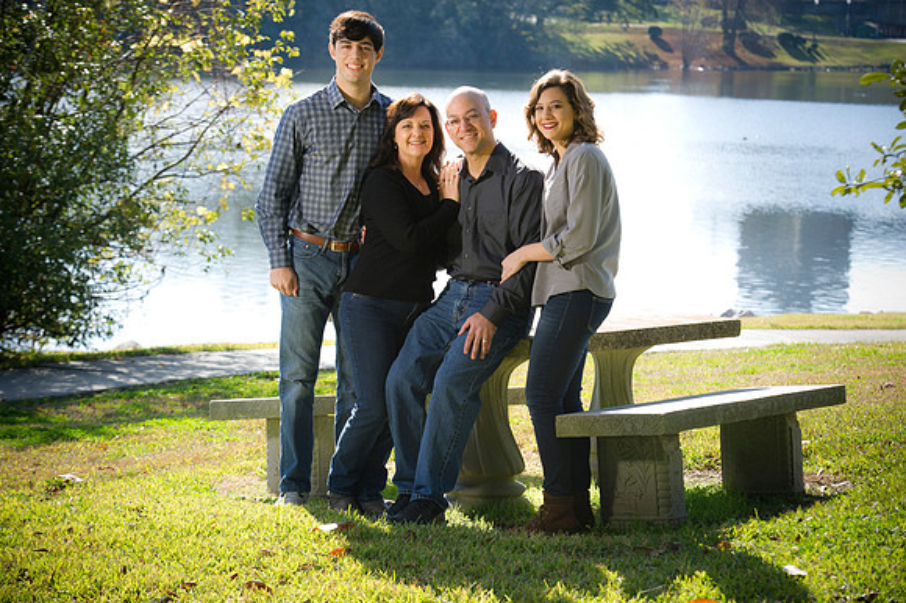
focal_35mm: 100
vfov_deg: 13.7
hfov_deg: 20.4
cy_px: 302
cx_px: 453
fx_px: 2515
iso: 200
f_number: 5.6
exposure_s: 1/250
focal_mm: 100
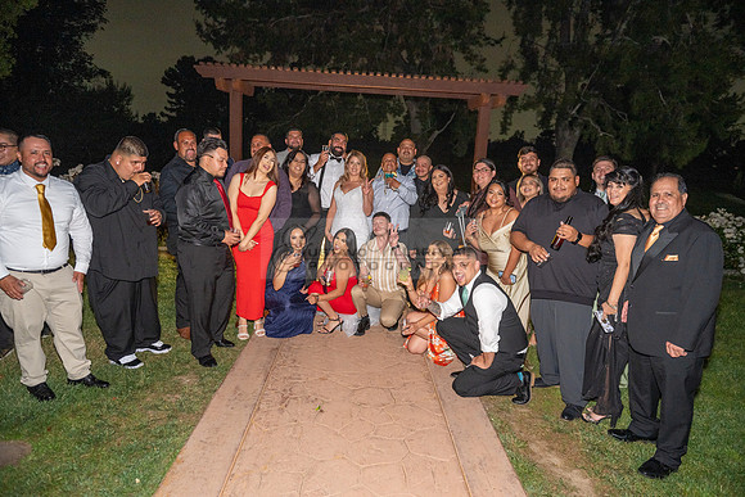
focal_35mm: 24
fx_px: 497
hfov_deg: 73.7
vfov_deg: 53.2
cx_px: 372
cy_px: 248
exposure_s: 1/160
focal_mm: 24
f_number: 3.5
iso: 800
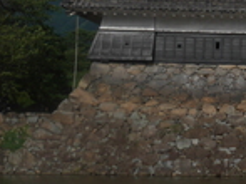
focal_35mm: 172
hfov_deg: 10.7
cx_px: 464
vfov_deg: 8.4
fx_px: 1221
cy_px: -128
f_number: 10
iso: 200
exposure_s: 1/400
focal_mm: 21
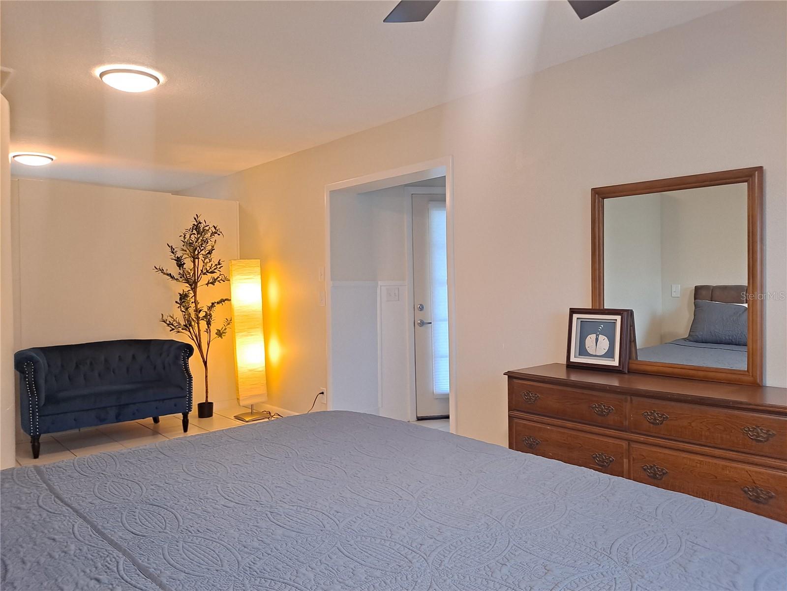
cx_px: 394
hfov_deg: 69.4
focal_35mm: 25
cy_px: 296
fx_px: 568
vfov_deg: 54.9
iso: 100
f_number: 2
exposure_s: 1/50
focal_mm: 4.6
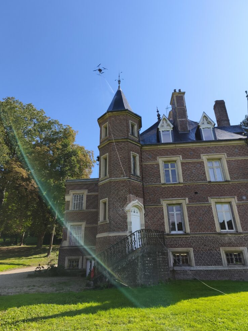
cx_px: 121
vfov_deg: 71.6
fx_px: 229
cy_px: 161
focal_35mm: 24
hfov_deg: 56.8
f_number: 1.7
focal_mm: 5.35
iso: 80
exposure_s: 1/2404
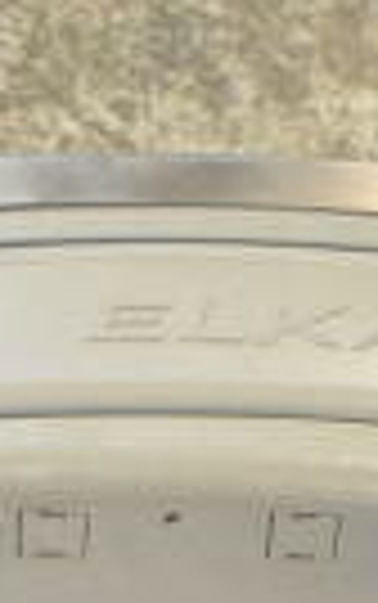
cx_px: 176
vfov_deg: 7.1
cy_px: 1858
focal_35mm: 261
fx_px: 4301
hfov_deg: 5.0
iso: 1600
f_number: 5
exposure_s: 1/100
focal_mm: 25
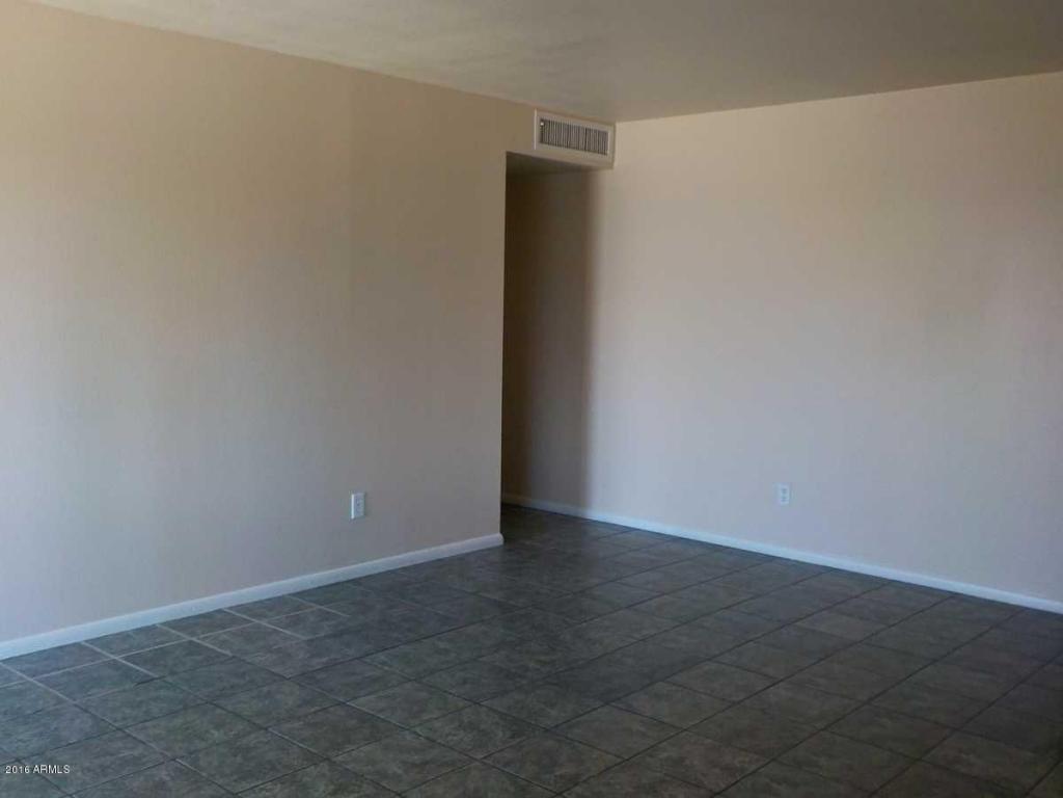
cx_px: 532
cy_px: 399
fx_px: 921
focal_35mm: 30
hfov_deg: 60.0
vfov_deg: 46.8
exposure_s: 1/50
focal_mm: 4.1
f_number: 3.3
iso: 250
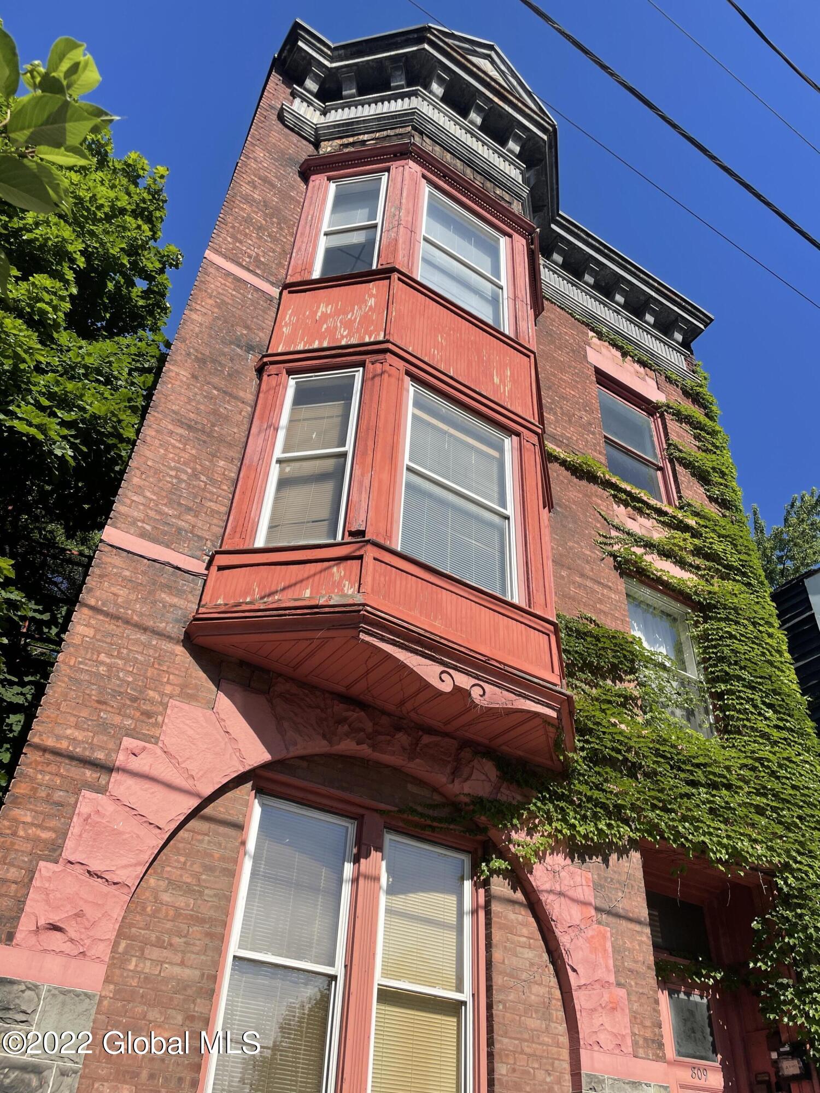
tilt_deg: +39.7
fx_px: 821
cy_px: 546
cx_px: 410
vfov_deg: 67.3
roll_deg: -2.3
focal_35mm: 26
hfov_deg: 53.1
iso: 32
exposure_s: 1/3040
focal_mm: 4.2
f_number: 1.6
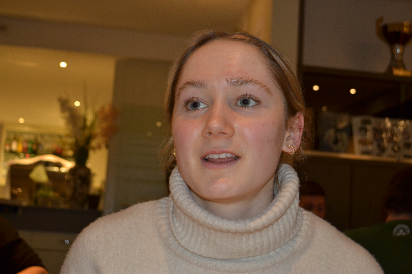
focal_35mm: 52
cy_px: 137
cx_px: 206
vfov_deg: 25.7
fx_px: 601
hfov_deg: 37.9
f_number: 5
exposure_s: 1/30
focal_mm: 35
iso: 800
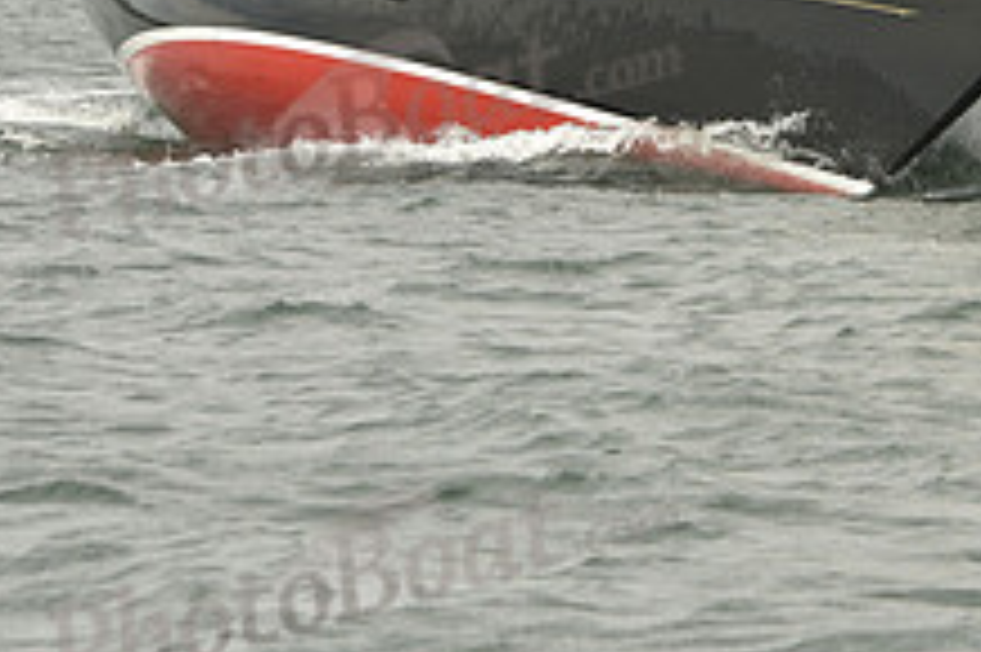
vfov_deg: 3.7
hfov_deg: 5.5
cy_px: -173
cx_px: 918
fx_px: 10156
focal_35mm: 373
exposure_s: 1/1000
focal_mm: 140
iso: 400
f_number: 11
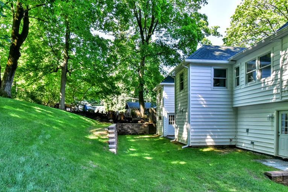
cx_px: 150
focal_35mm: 27
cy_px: 125
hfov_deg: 67.4
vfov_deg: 47.3
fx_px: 216
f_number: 7.1
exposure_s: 1/800
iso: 5000
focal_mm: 20
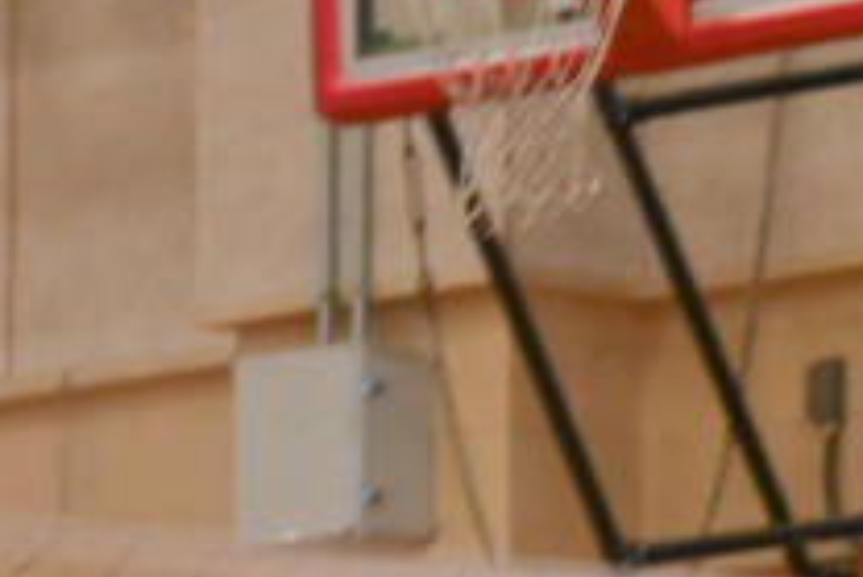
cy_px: 365
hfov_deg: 4.5
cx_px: 1616
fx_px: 10891
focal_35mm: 454
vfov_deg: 3.0
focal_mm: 63
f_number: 7.1
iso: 2000
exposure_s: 1/200
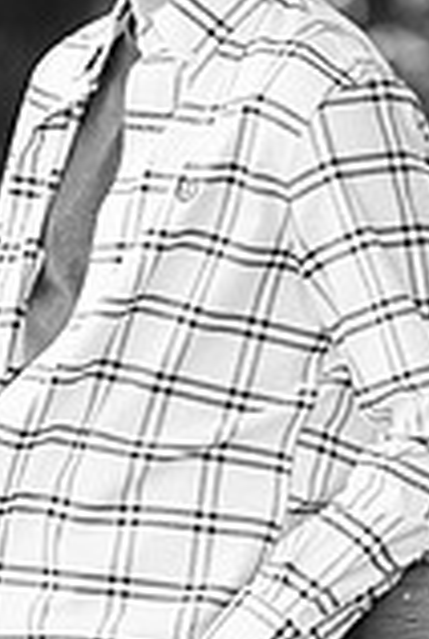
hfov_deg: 3.2
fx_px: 7581
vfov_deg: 4.8
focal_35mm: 426
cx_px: 158
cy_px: 243
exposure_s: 1/250
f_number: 3.2
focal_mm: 150
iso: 400
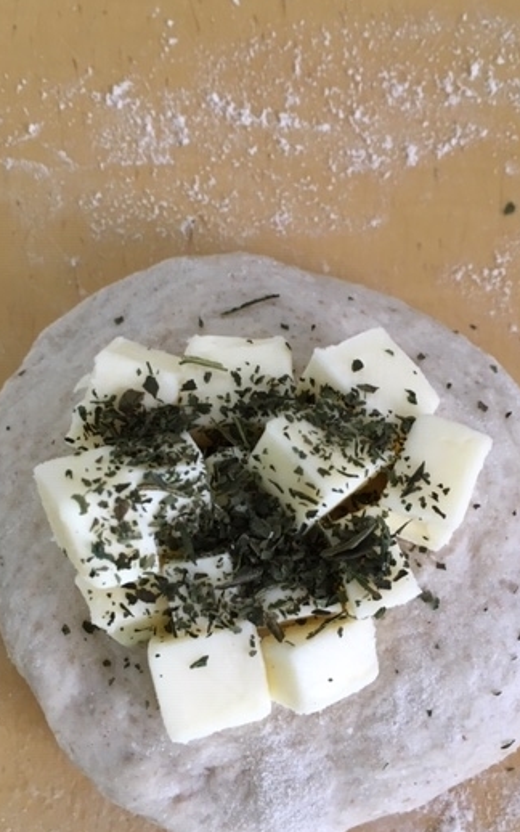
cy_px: 469
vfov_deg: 51.4
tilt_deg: -80.1
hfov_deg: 33.6
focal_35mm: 38
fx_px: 861
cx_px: 274
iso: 80
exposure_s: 1/30
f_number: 2.2
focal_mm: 4.15
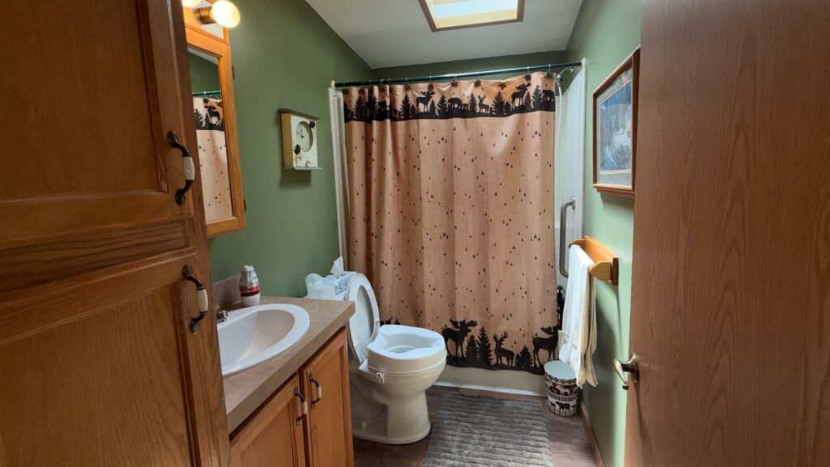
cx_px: 433
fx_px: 352
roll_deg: +2.3
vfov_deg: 67.0
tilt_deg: -7.3
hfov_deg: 99.3
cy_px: 214
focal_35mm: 16
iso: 32
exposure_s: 1/120
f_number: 2.2
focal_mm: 2.22
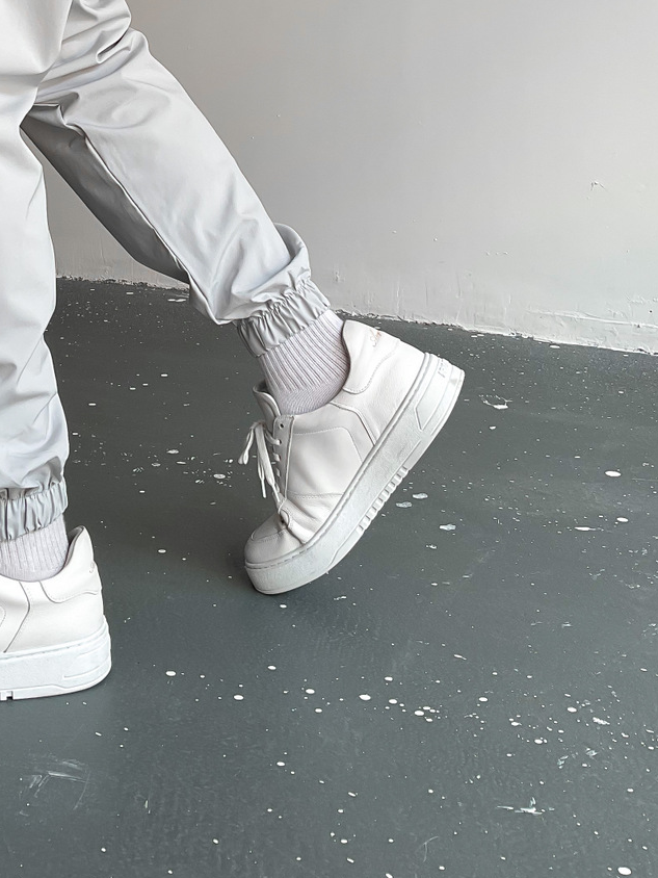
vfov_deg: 32.7
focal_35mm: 55
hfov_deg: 26.1
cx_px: 131
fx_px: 1394
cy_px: 50
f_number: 1.8
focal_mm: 3
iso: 20
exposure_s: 1/120
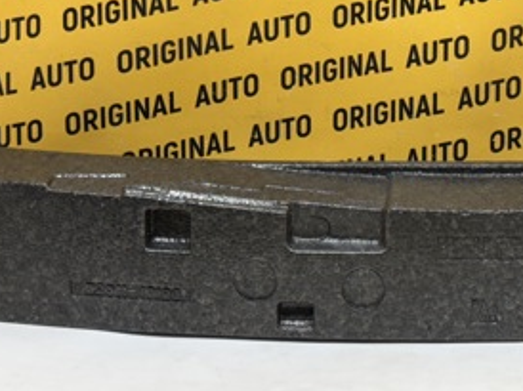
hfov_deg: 17.3
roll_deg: -0.9
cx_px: 491
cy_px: -30
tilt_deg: -11.8
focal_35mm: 112
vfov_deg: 13.0
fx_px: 1691
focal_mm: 6.76
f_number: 1.78
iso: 80
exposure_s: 1/100
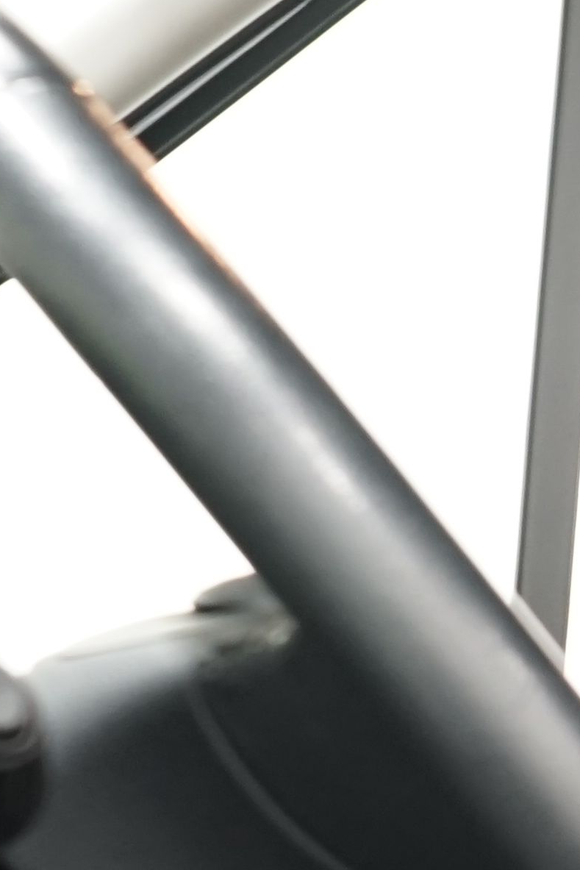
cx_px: 1842
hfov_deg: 8.0
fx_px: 3430
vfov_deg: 13.8
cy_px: 1194
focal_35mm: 142
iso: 800
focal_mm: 28
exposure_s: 1/3
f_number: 5.6
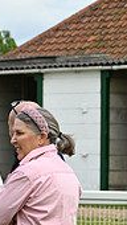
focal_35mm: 339
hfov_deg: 3.5
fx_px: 2023
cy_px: 248
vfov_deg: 6.3
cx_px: -251
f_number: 5.6
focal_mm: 95
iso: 640
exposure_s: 1/2000
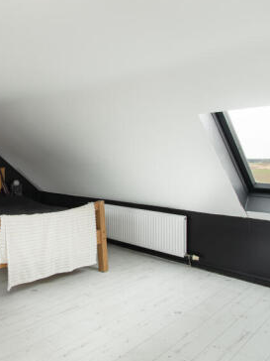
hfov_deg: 48.9
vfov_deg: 67.2
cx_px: 42
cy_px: 164
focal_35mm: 26
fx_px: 270
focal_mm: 10
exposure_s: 1/10
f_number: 8
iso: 320
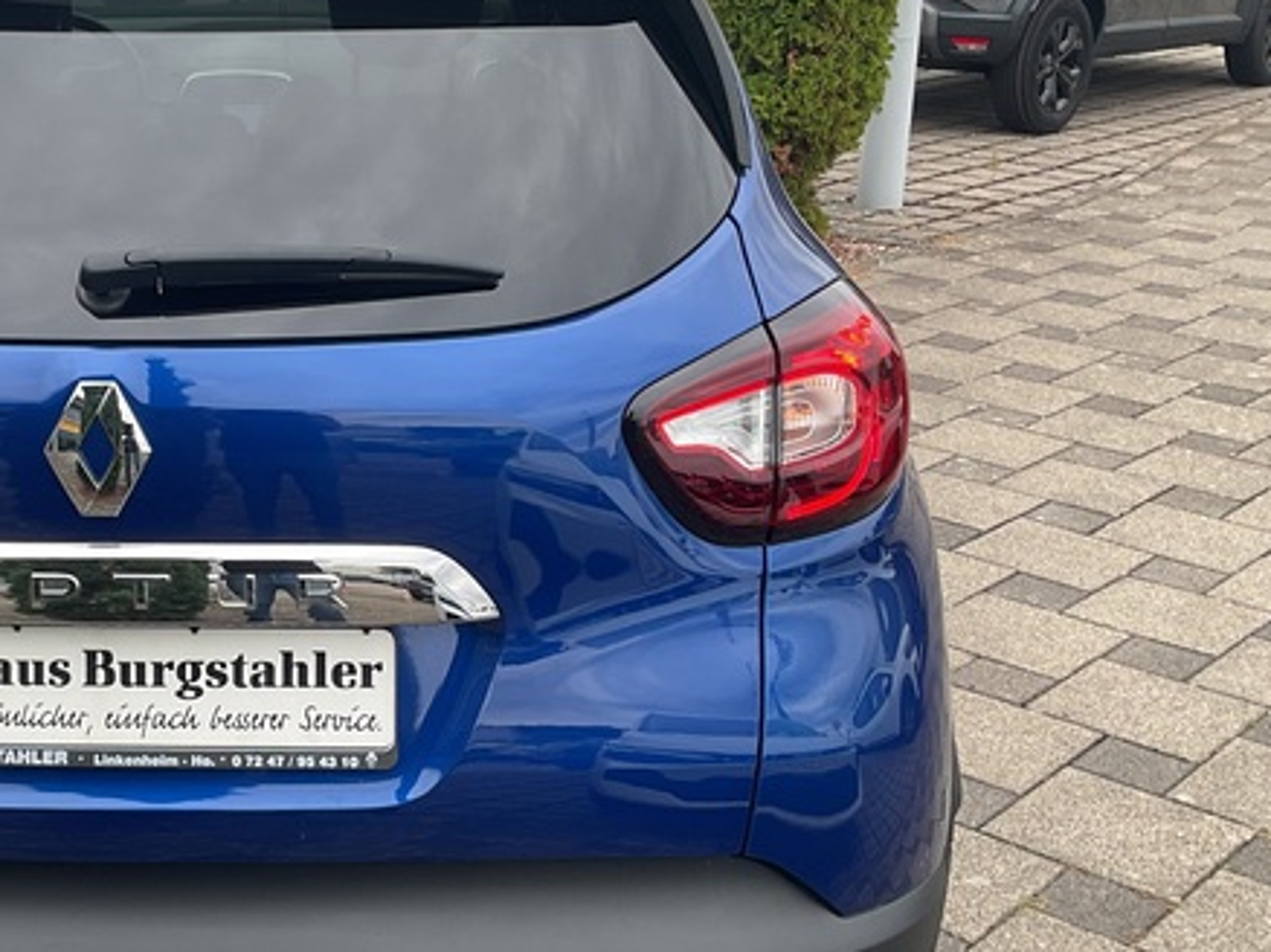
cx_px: 247
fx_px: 1945
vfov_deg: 27.5
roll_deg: -0.5
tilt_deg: -19.8
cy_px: 456
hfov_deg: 35.0
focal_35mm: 53
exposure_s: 1/142
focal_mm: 3
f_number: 1.8
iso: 16
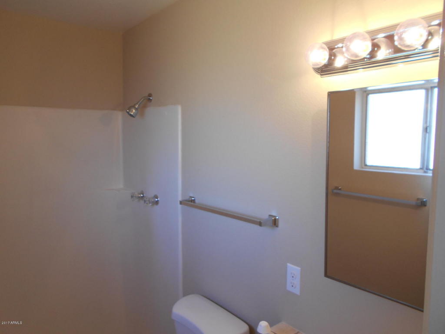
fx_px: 334
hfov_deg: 67.3
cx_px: 222
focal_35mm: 26
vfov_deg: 53.1
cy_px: 167
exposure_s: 1/30
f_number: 3.2
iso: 80
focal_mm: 4.6
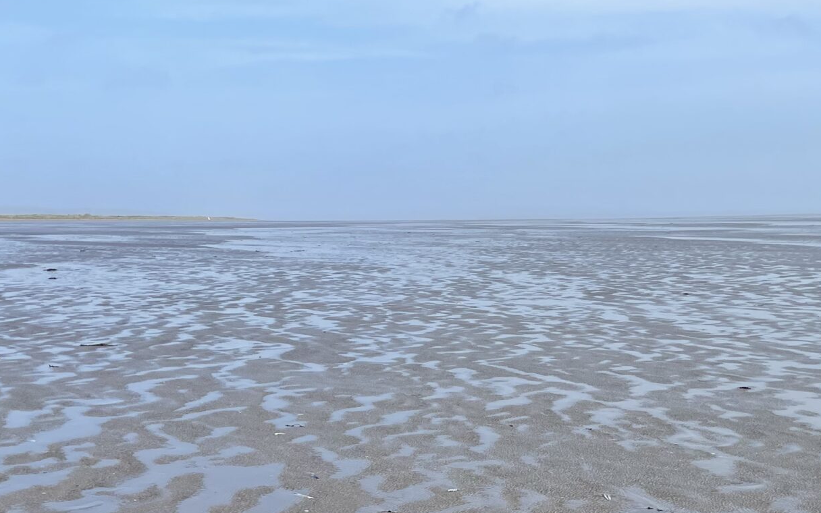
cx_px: 506
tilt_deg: -18.7
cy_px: 641
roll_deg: -0.1
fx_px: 1298
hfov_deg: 34.9
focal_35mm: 58
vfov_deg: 20.7
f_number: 1.6
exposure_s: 1/2451
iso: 32
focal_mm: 4.2
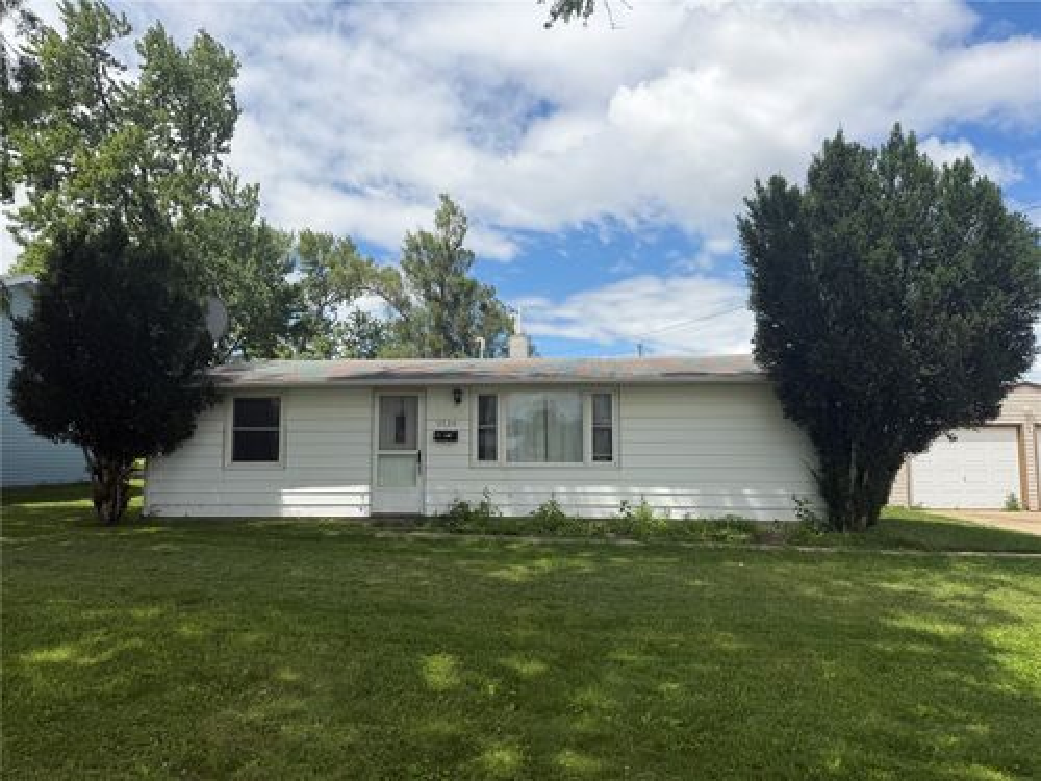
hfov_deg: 71.6
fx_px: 722
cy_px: 390
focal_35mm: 24
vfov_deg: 56.8
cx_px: 520
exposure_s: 1/5319
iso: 80
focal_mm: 6.76
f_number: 1.78
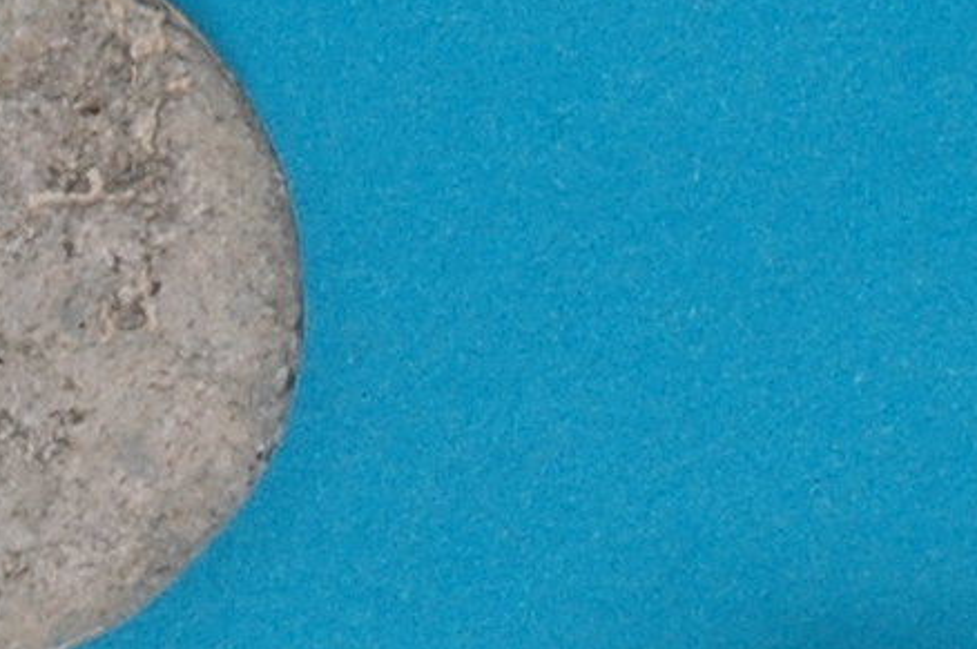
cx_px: -299
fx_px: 17322
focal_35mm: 639
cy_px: 1401
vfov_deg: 2.1
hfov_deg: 3.2
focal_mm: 62
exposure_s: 1/4
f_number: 29
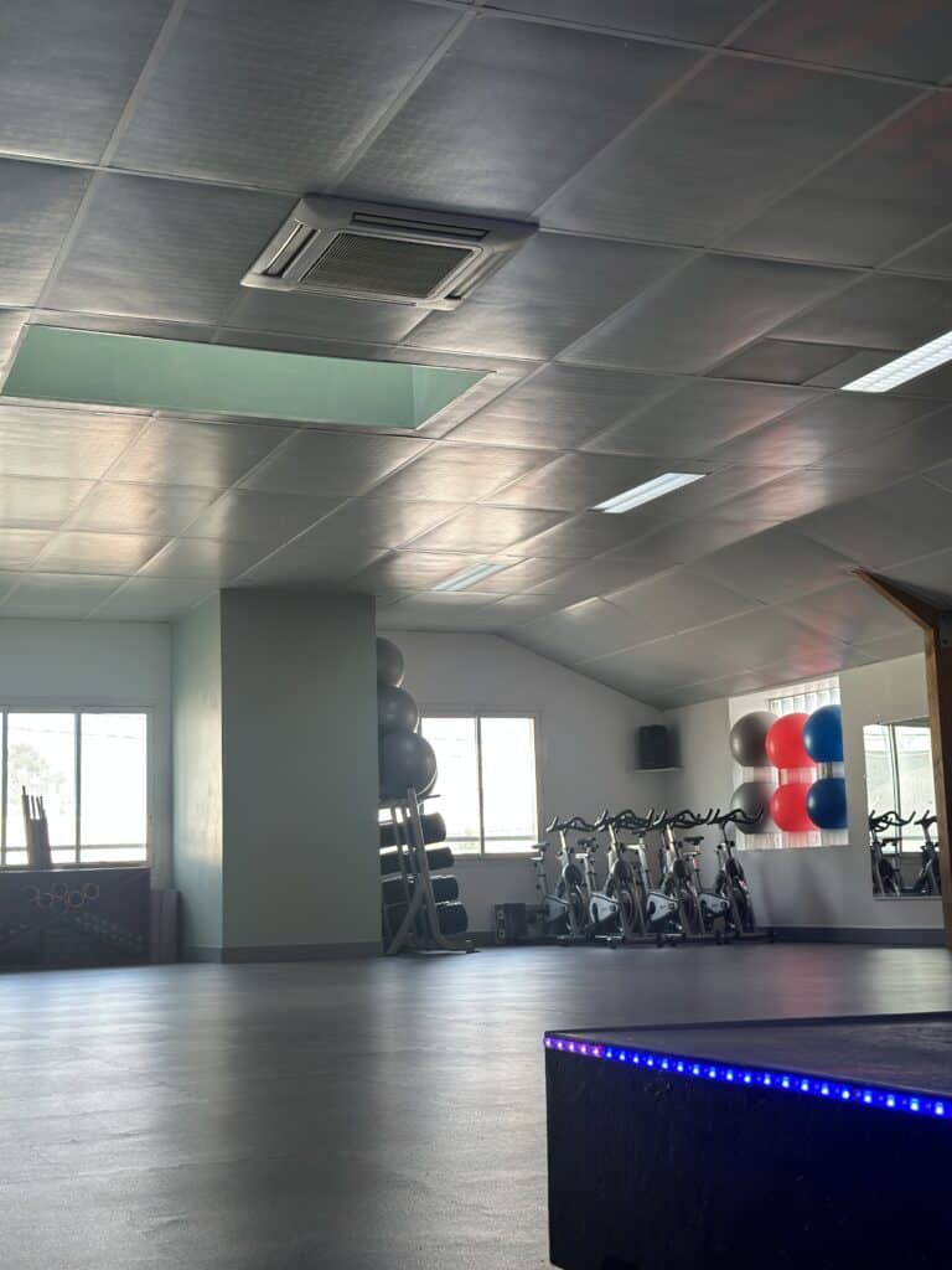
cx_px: 476
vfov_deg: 39.7
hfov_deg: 30.3
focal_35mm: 48
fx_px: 1760
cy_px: 635
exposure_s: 1/141
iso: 80
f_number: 1.78
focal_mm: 6.86
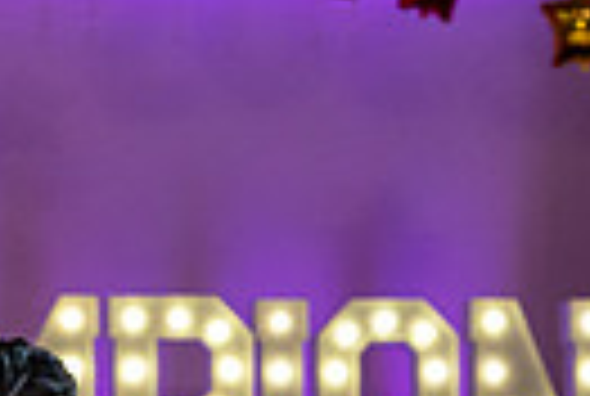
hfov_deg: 9.3
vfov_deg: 6.2
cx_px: -216
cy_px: 866
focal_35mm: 216
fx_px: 3548
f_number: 2.8
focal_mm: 47
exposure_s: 1/1000
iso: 3200
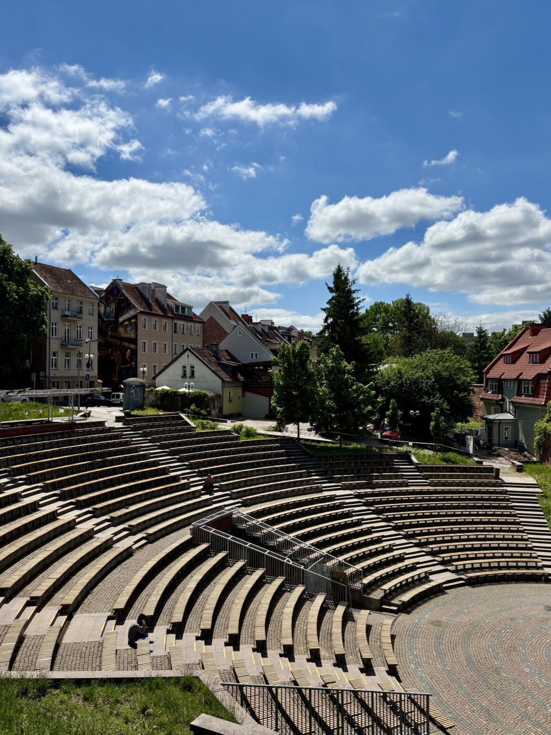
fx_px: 573
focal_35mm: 27
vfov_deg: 65.3
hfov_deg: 51.4
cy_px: 375
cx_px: 278
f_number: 1.6
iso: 50
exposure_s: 1/7194
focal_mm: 5.96
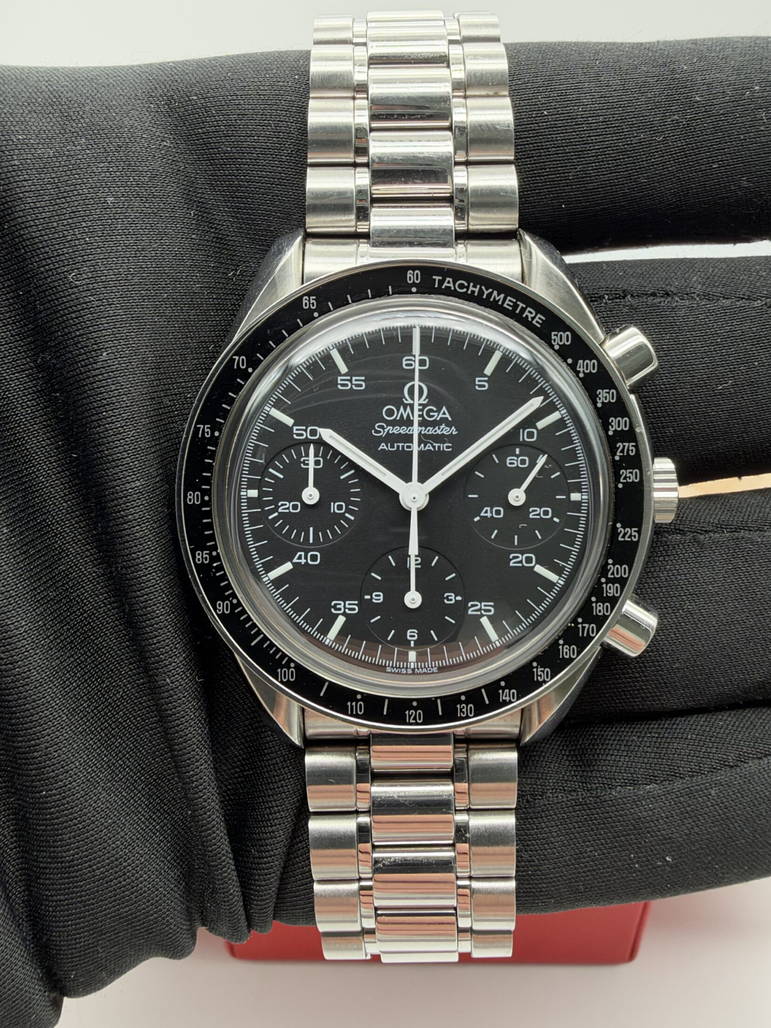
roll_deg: +1.2
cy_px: 492
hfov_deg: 48.2
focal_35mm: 29
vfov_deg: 61.6
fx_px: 861
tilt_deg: -34.7
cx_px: 403
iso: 125
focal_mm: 2.22
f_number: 2.2
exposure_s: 1/121
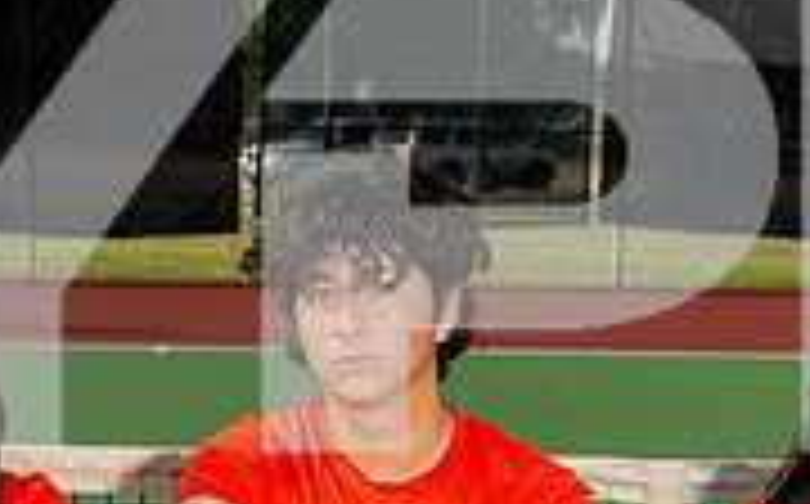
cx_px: 189
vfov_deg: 10.9
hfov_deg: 18.0
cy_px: 763
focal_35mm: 115
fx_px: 2535
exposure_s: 1/400
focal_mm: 35
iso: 100
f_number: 5.6
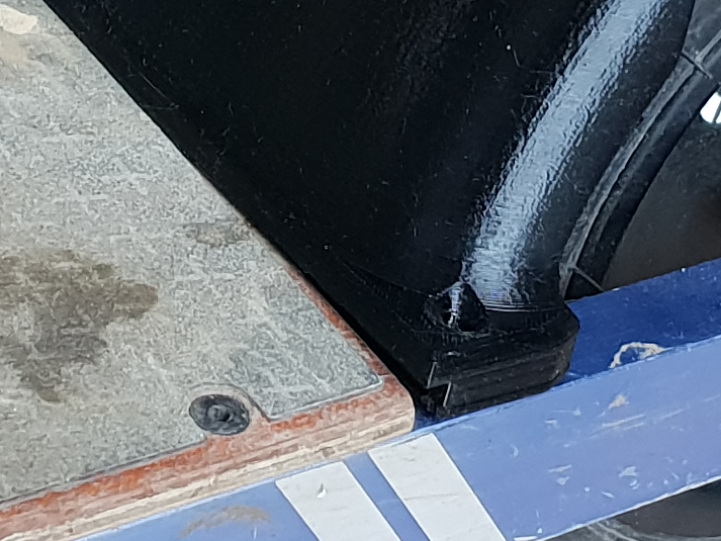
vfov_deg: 10.1
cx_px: 382
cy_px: 182
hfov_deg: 13.4
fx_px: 3062
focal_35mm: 147
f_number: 1.5
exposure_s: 1/50
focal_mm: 4.3
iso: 250
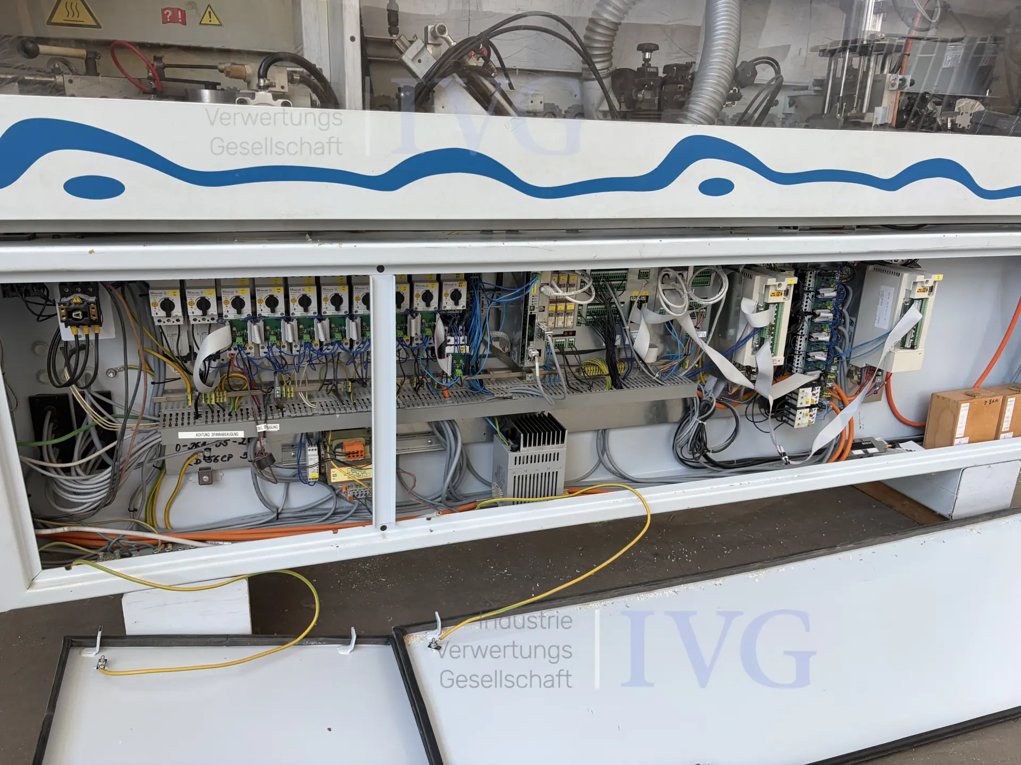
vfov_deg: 53.1
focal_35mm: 26
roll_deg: -1.9
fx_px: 767
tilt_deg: -19.2
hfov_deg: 67.3
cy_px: 382
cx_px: 510
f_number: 1.6
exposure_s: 1/95
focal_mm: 5.96
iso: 125
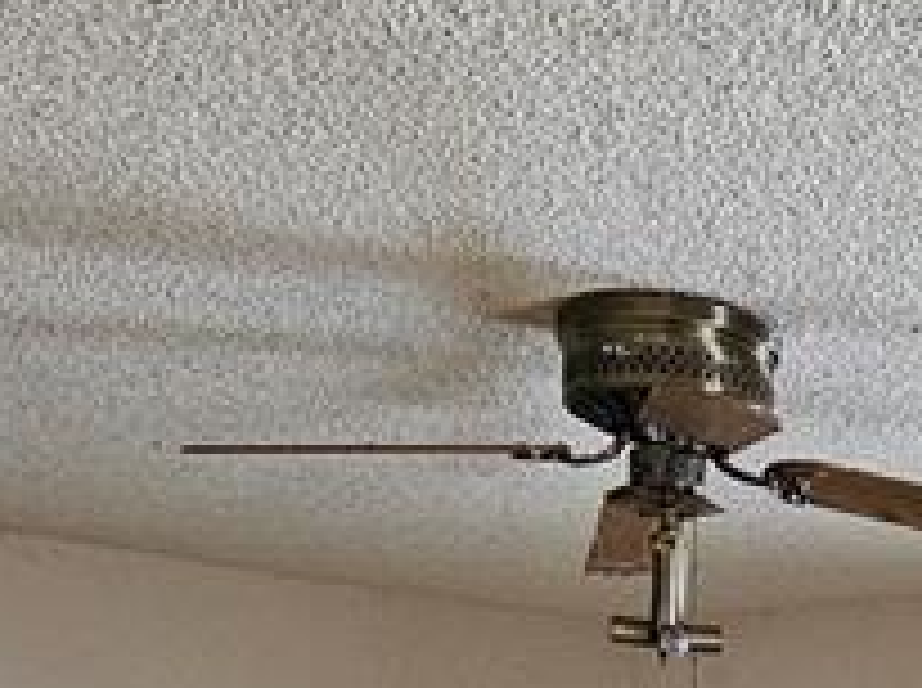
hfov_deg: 28.3
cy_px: 1446
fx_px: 1728
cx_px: 886
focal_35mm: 65
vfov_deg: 16.2
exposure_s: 1/30
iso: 320
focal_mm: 2.2
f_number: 2.2
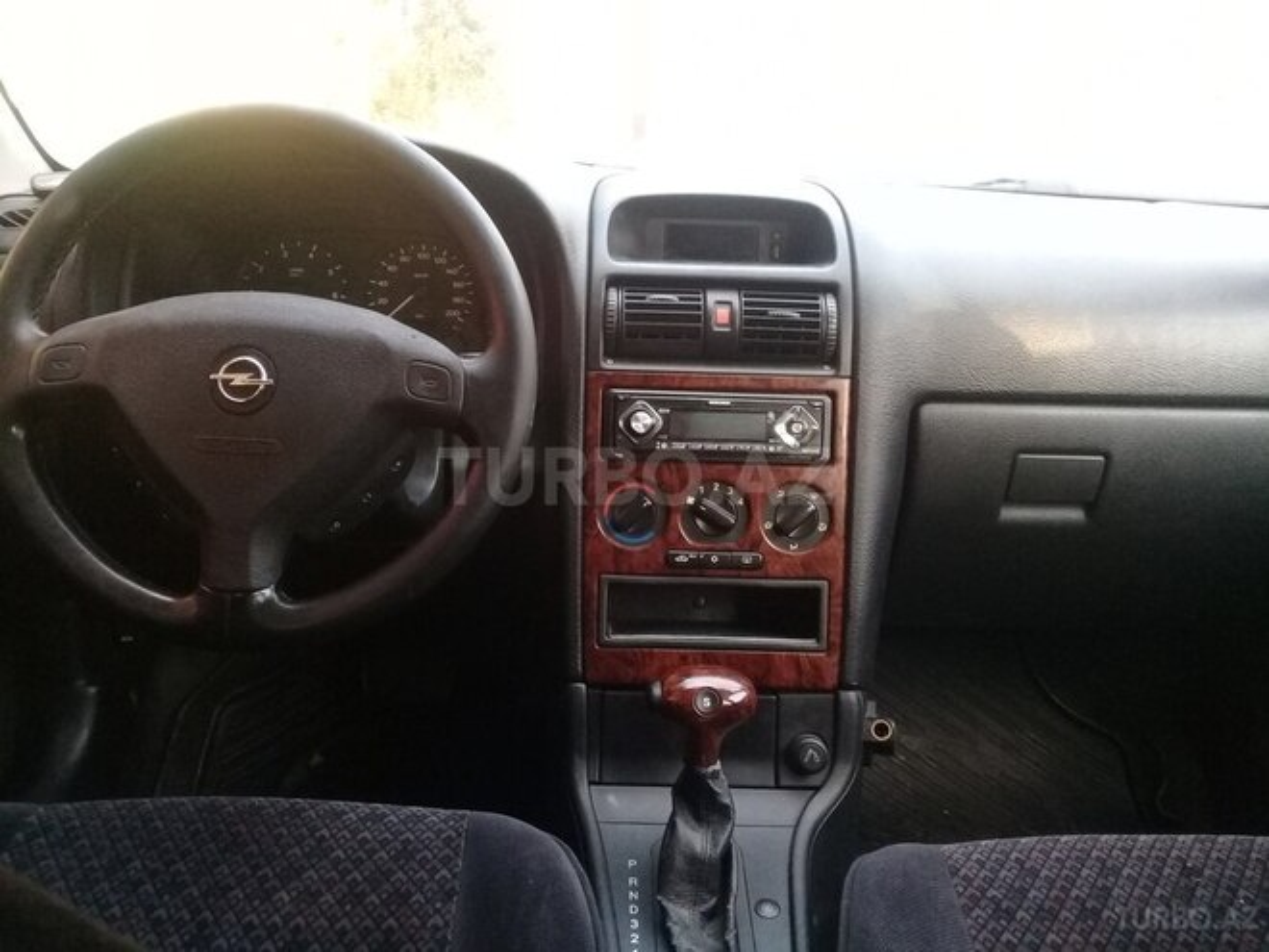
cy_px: 476
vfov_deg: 45.4
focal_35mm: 31
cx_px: 634
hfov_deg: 58.4
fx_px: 1136
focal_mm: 3.3
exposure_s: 1/33
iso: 250
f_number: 2.2
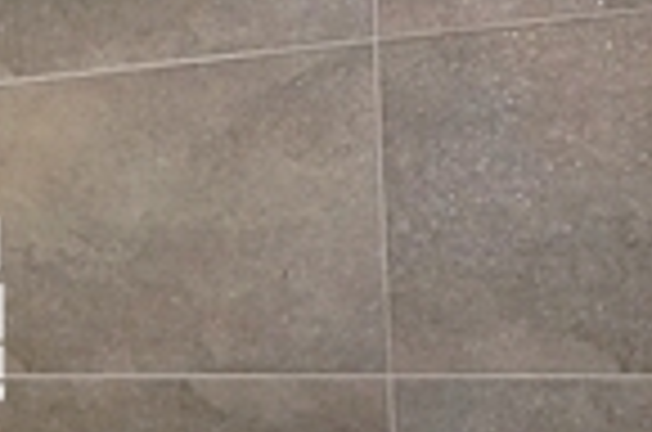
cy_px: 274
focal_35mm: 83
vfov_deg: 16.4
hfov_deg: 18.5
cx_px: -553
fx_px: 1500
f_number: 9
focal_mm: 10
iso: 800
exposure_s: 1/8
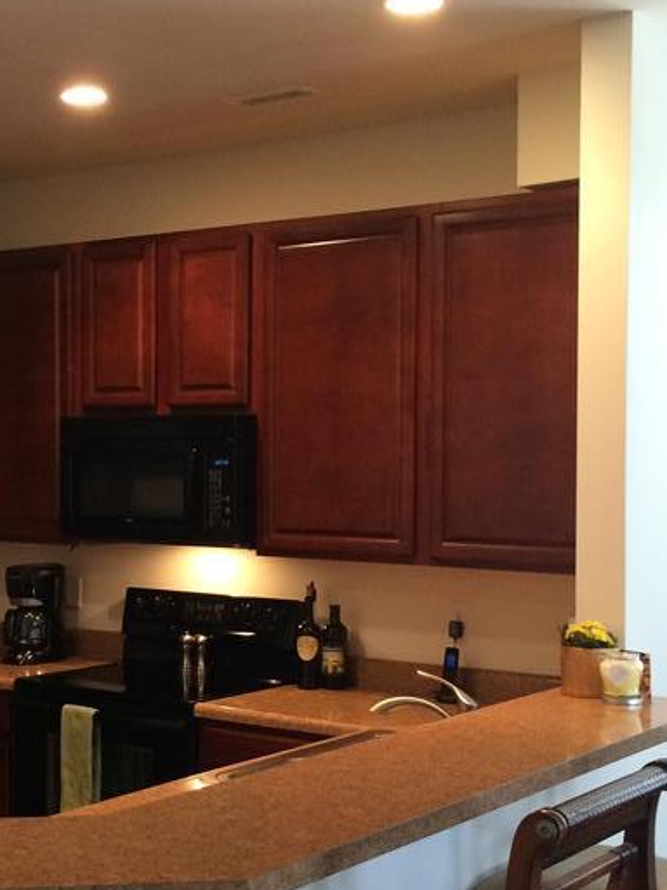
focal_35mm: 58
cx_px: 174
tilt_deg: -2.6
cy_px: 509
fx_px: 1490
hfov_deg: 25.0
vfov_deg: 33.2
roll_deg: -0.3
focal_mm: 4.15
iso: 200
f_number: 2.2
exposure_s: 1/30
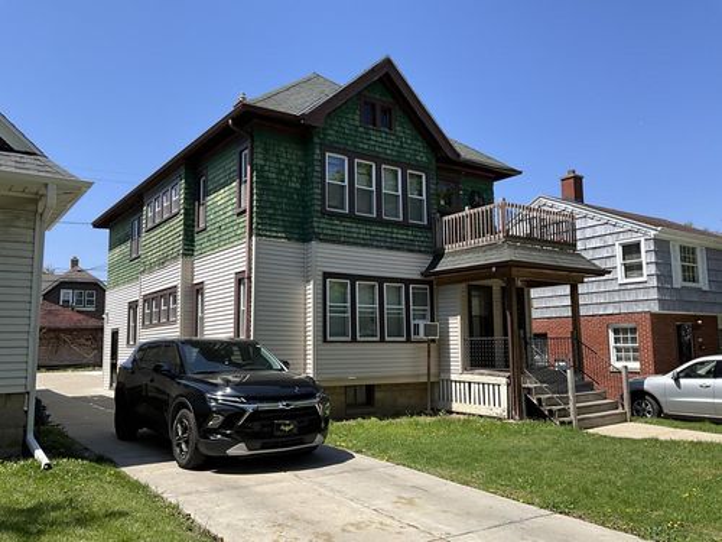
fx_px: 605
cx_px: 361
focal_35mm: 29
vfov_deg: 48.2
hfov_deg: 61.7
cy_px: 271
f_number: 1.8
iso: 25
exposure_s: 1/1412
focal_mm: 3
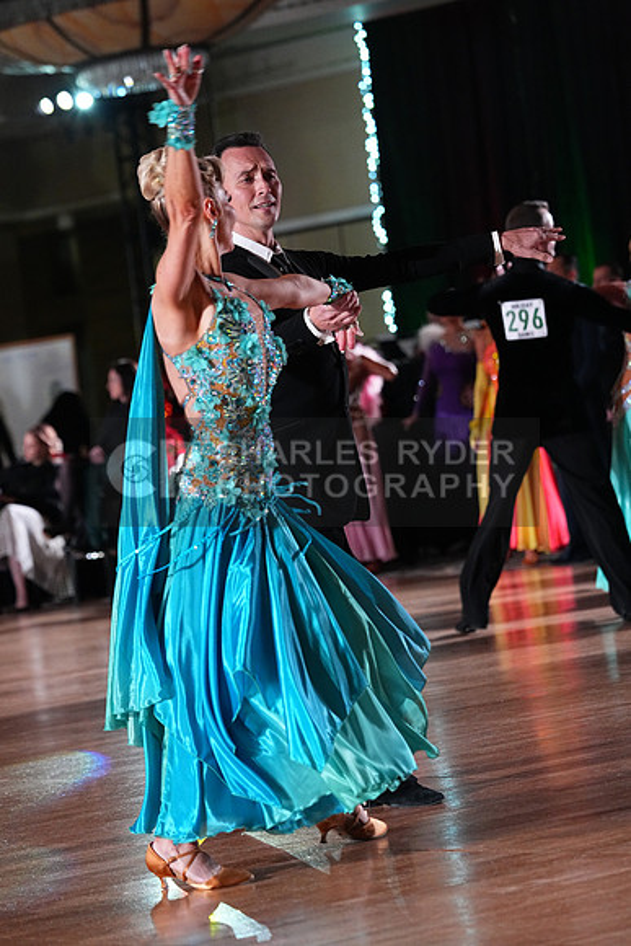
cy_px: 473
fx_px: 3705
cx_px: 316
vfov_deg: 14.5
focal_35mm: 141
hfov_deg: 9.7
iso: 6400
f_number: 4.5
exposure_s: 1/400
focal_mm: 141
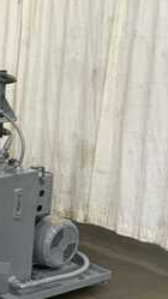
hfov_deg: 14.1
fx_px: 602
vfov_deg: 27.6
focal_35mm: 76
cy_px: 208
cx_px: -136
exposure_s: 1/60
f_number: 1.8
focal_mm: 3
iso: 160
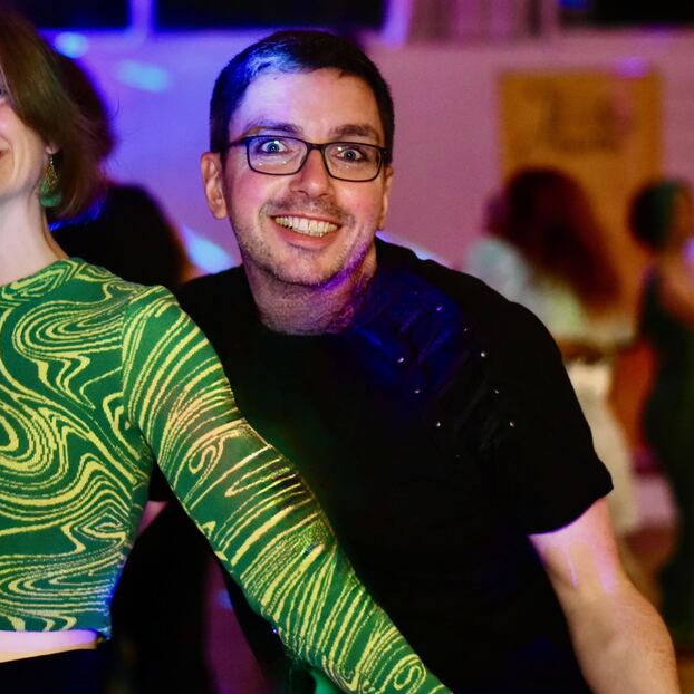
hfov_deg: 21.0
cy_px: 340
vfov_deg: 21.1
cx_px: 204
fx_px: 1860
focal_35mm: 82
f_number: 1.8
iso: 3200
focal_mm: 50
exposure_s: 1/125
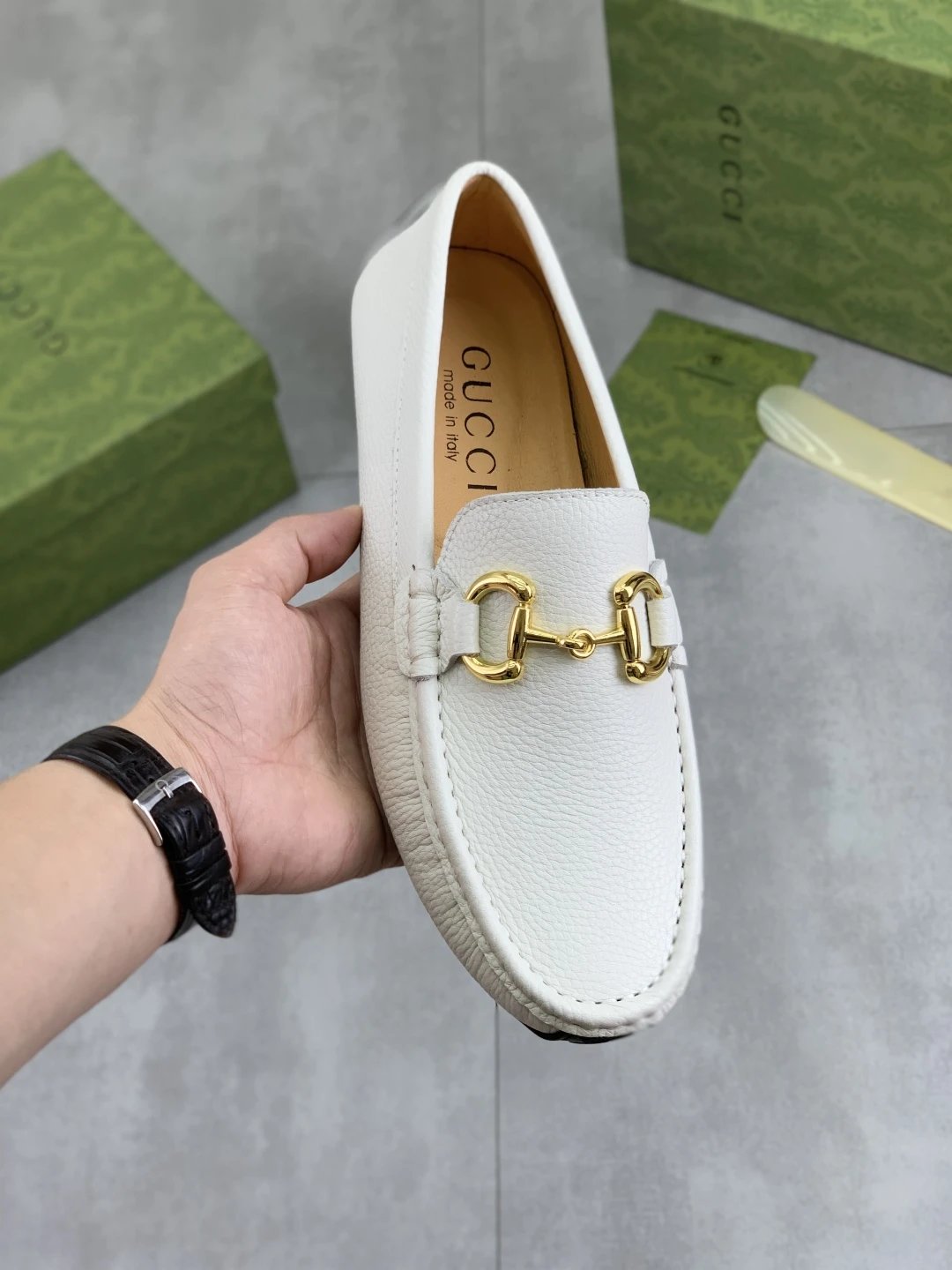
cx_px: 476
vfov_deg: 36.8
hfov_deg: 28.0
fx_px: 1907
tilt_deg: -52.5
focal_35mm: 52
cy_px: 635
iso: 16
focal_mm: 6
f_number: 2.4
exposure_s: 1/122
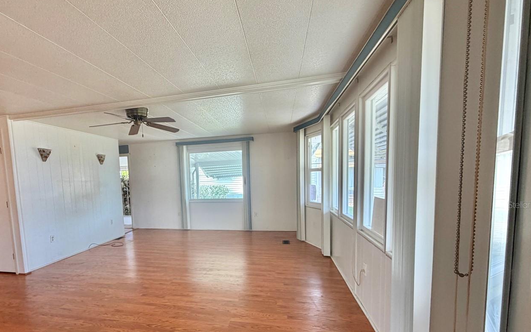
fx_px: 275
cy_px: 204
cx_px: 208
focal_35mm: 19
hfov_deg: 86.7
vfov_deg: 61.5
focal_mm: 2.22
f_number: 2.2
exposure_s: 1/120
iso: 160
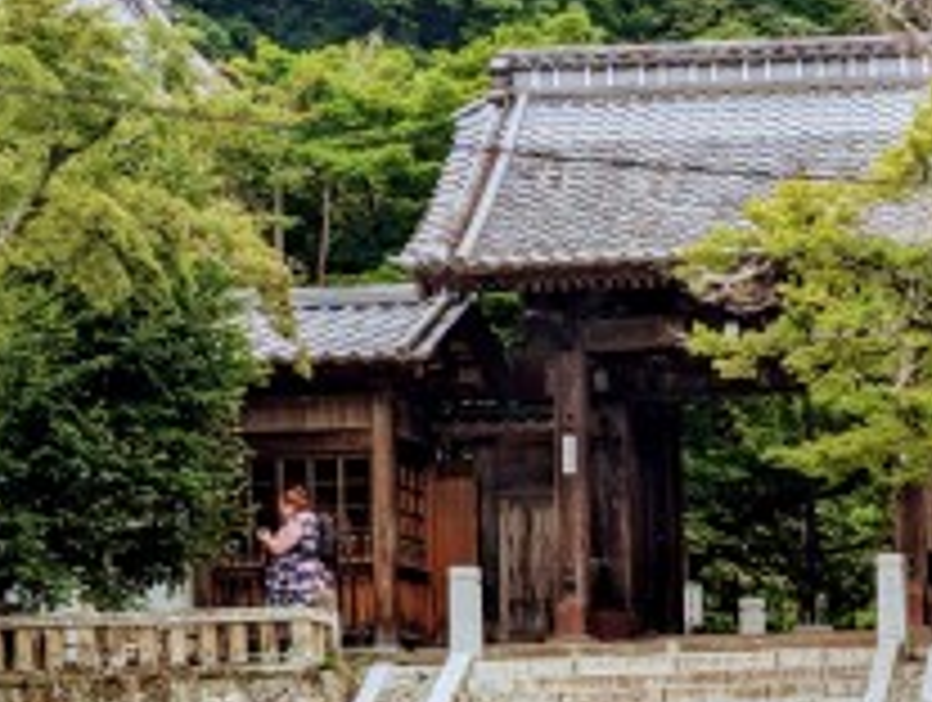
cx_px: 1153
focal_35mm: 148
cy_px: 652
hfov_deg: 12.9
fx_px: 3992
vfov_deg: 10.0
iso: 41
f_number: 1.85
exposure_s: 1/883
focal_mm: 6.81
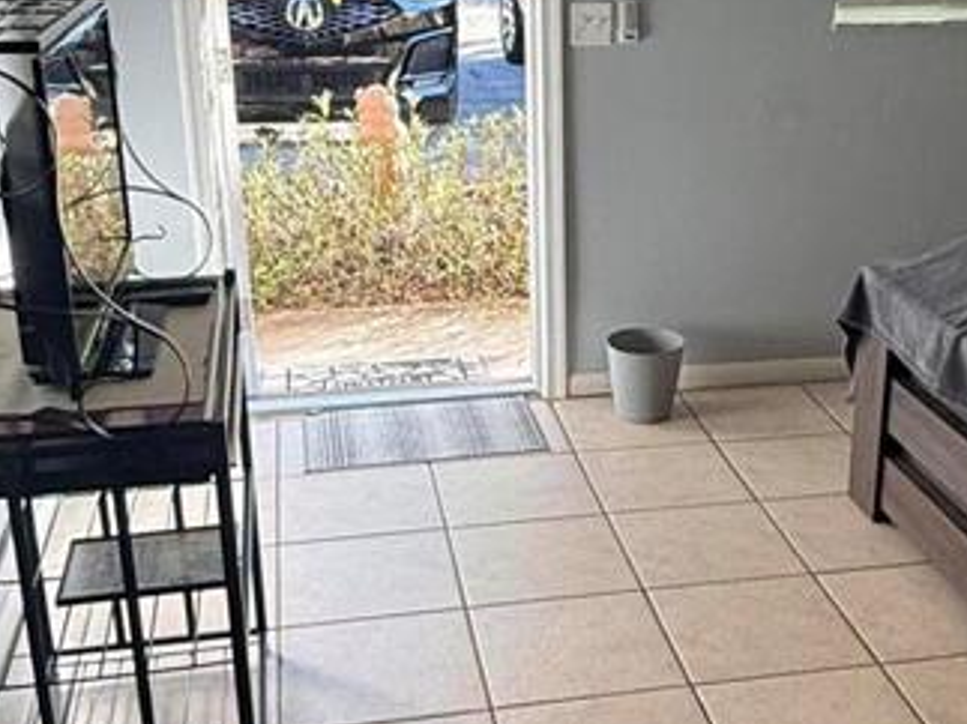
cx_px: 617
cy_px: 362
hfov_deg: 36.6
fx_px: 1452
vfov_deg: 28.0
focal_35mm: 52
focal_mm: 2.22
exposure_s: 1/120
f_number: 2.2
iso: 80
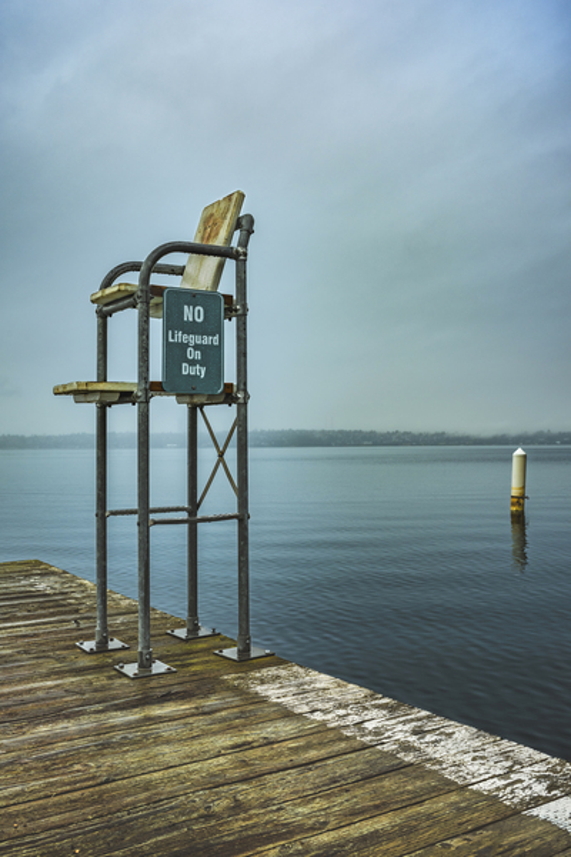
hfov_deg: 37.9
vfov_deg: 54.4
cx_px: 286
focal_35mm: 35
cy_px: 428
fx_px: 833
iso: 160
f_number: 8
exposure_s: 1/80
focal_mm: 35
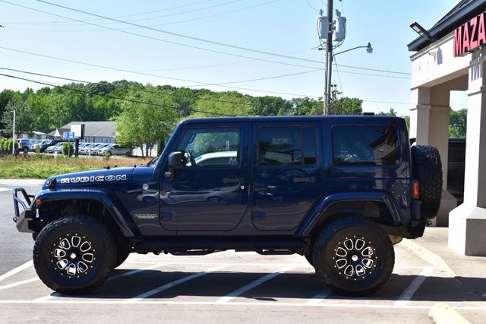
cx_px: 243
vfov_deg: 21.5
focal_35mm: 63
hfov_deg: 31.9
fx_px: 850
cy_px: 162
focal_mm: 42
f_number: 11
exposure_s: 1/320
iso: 400
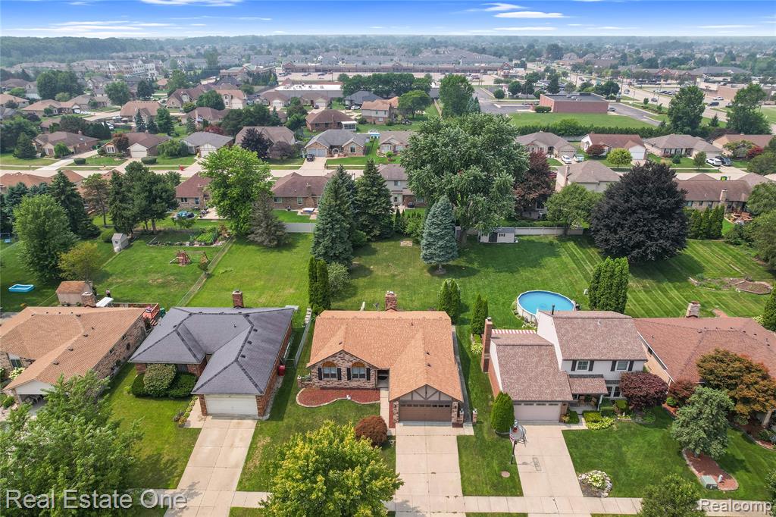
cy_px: 258
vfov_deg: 57.2
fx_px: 474
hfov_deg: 78.6
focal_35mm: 22
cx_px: 388
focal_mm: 8.38
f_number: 2.8
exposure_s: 1/240
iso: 100
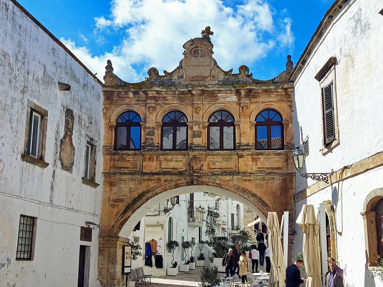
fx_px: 564
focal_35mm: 51
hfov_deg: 37.5
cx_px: 192
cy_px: 144
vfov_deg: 28.5
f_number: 1.79
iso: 50
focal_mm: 4.71
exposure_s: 1/2191
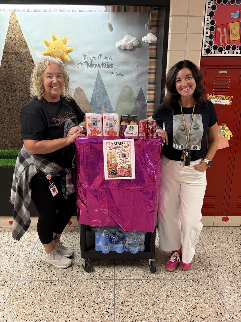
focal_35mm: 26
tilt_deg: -14.9
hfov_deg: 53.1
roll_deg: +0.1
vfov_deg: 67.3
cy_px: 161
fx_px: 241
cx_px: 120
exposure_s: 1/60
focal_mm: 5.96
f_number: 1.6
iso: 200
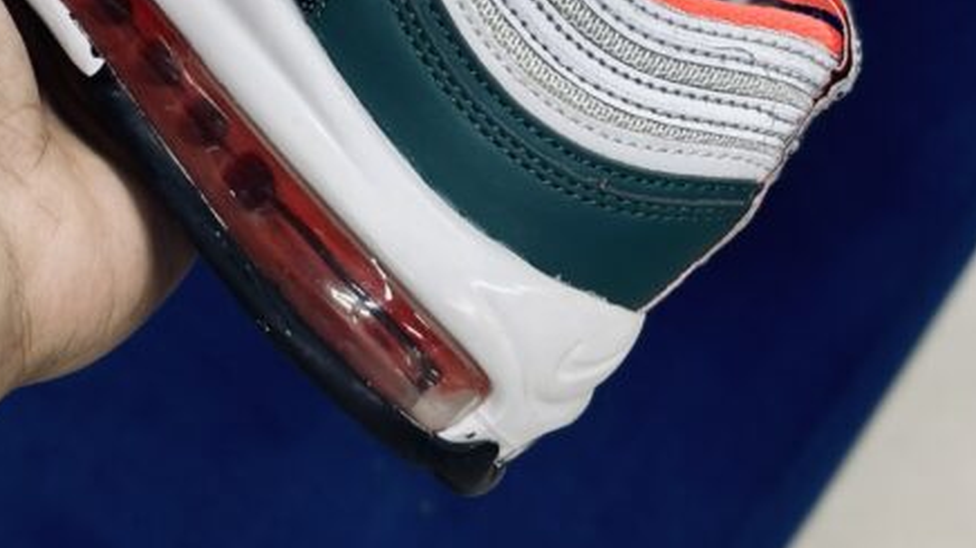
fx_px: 2898
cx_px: 269
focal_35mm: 112
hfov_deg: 19.0
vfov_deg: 10.6
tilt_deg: -59.5
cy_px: -108
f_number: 1.78
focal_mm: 6.86
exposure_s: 1/102
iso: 64
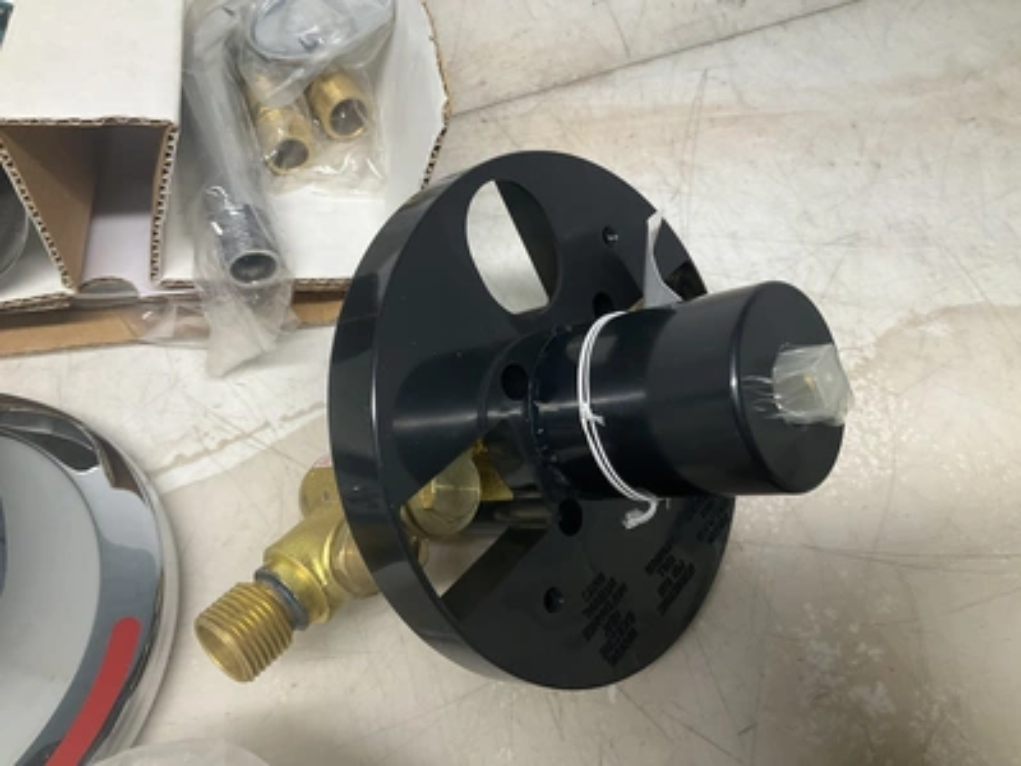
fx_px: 855
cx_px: 510
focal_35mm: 29
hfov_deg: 61.7
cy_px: 383
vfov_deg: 48.2
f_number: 1.8
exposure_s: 1/120
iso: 50
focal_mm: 3
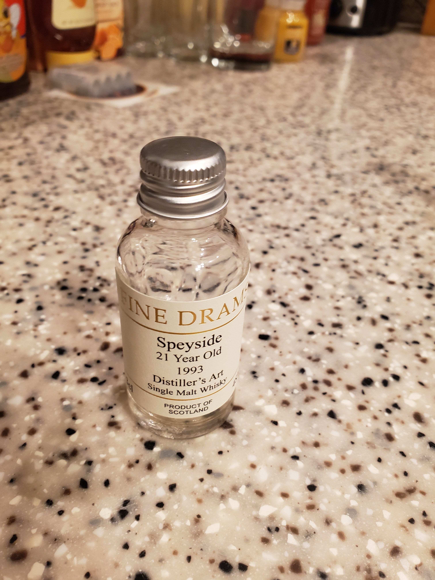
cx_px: 218
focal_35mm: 26
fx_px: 436
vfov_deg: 67.3
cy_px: 290
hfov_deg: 53.1
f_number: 2.4
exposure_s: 1/40
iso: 400
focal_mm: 4.3
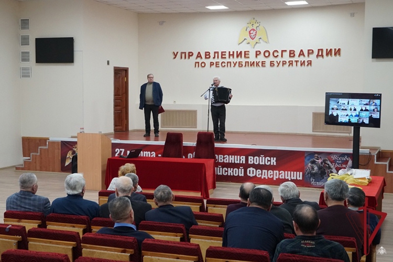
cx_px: 196
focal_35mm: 48
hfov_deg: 41.1
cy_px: 131
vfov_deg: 28.1
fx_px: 524
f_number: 4.5
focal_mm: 32
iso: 2000
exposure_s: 1/160
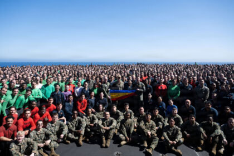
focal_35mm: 24
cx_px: 117
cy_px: 78
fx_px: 156
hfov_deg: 73.7
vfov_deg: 53.1
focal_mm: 24
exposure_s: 1/400
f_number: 5.6
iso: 100
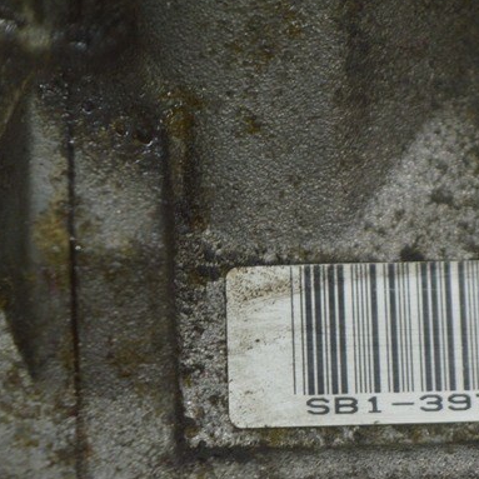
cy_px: 290
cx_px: 415
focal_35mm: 187
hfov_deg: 9.3
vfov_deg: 9.3
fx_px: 2930
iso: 400
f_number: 5.6
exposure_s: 1/50
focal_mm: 55
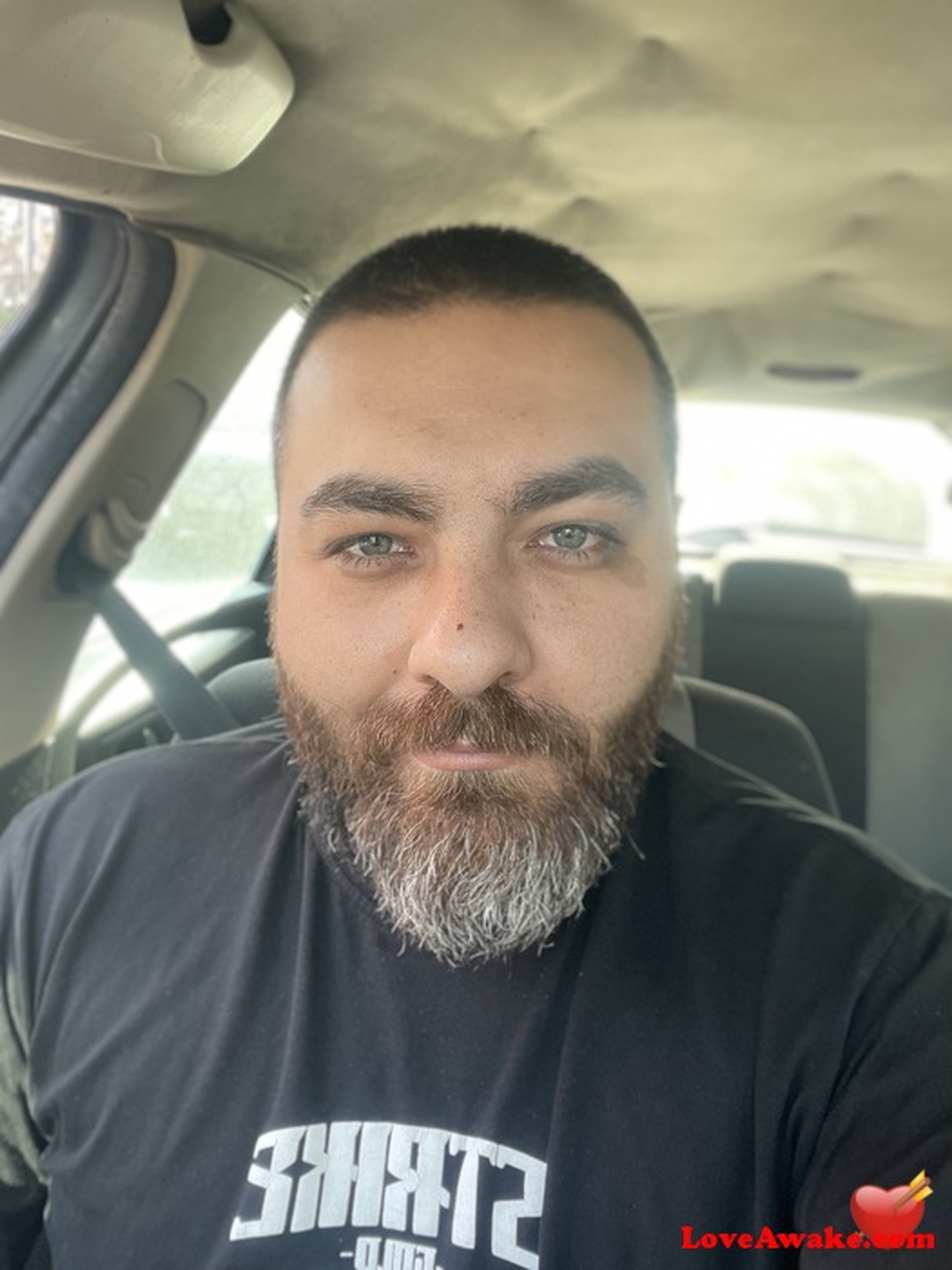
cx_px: 476
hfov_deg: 46.8
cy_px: 635
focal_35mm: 30
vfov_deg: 60.0
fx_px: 1100
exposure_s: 1/91
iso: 100
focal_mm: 2.71
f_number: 2.2
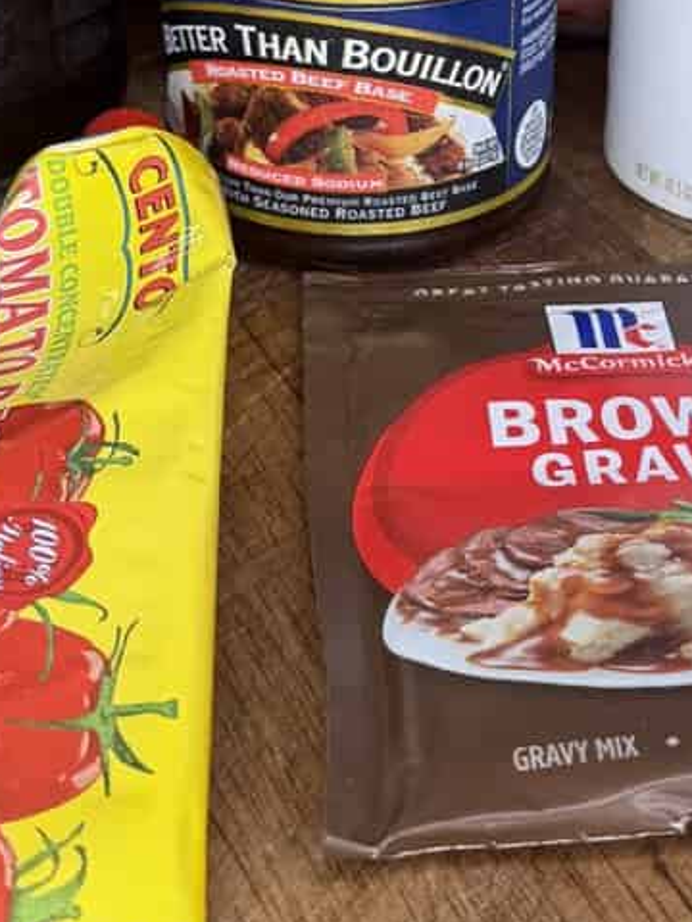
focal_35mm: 80
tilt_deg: -25.9
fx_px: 2132
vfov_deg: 23.8
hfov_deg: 18.0
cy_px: 117
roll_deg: -3.9
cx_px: 665
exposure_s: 1/397
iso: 80
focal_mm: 6.76
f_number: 1.78
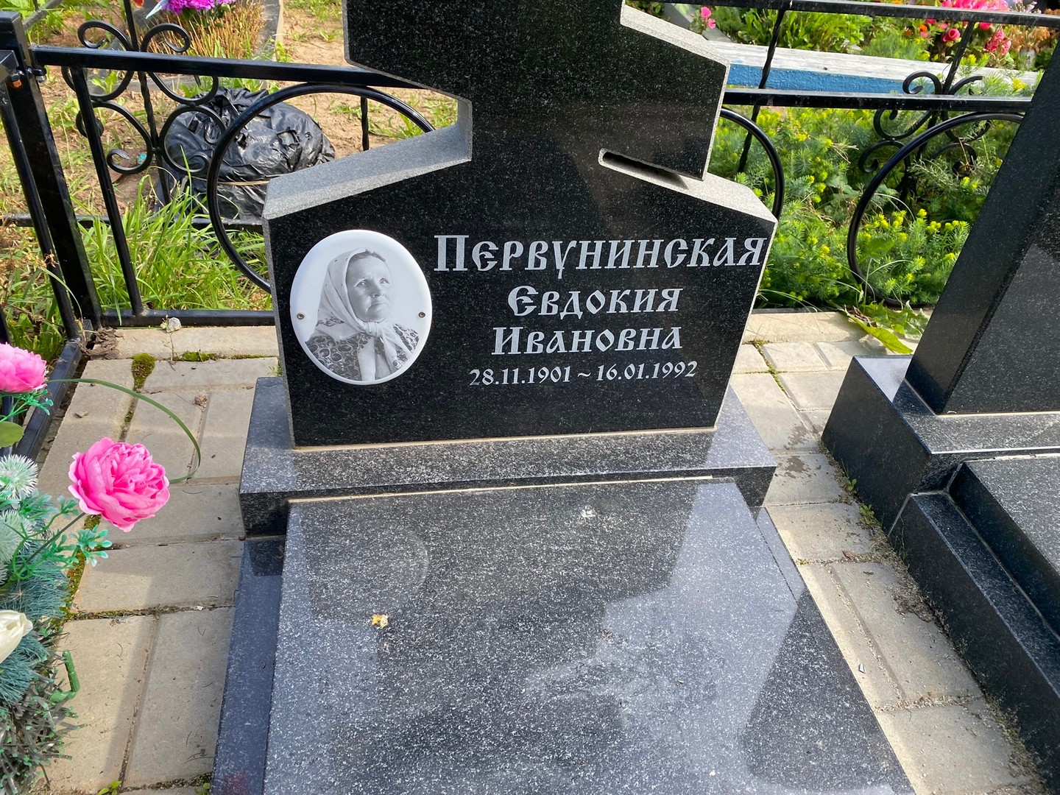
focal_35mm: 26
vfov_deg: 53.1
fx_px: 796
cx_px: 530
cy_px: 398
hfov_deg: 67.3
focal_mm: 4.25
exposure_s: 1/469
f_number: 1.8
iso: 32
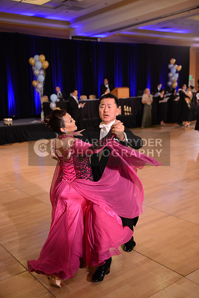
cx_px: 100
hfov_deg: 35.1
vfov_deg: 50.7
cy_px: 149
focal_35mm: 38
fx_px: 315
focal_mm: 38
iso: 2500
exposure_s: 1/200
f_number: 2.8
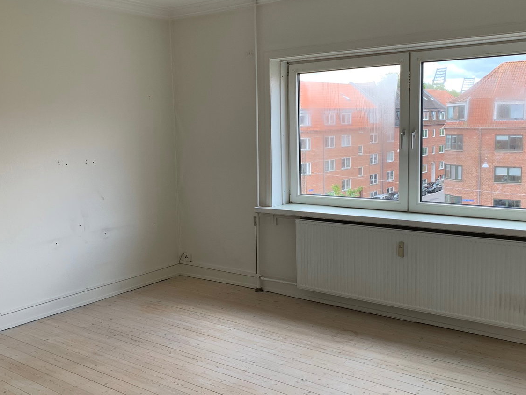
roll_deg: +1.1
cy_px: 200
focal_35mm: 37
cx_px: 272
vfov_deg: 38.7
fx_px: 562
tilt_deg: -7.9
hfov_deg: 50.1
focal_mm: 4.25
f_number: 1.8
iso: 25
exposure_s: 1/122
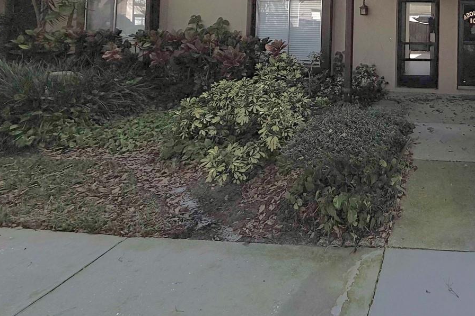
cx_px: 418
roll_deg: -0.9
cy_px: 13
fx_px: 343
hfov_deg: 60.0
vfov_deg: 43.7
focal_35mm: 26
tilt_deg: +1.5
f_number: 2.2
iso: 25
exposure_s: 1/1745
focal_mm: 2.22
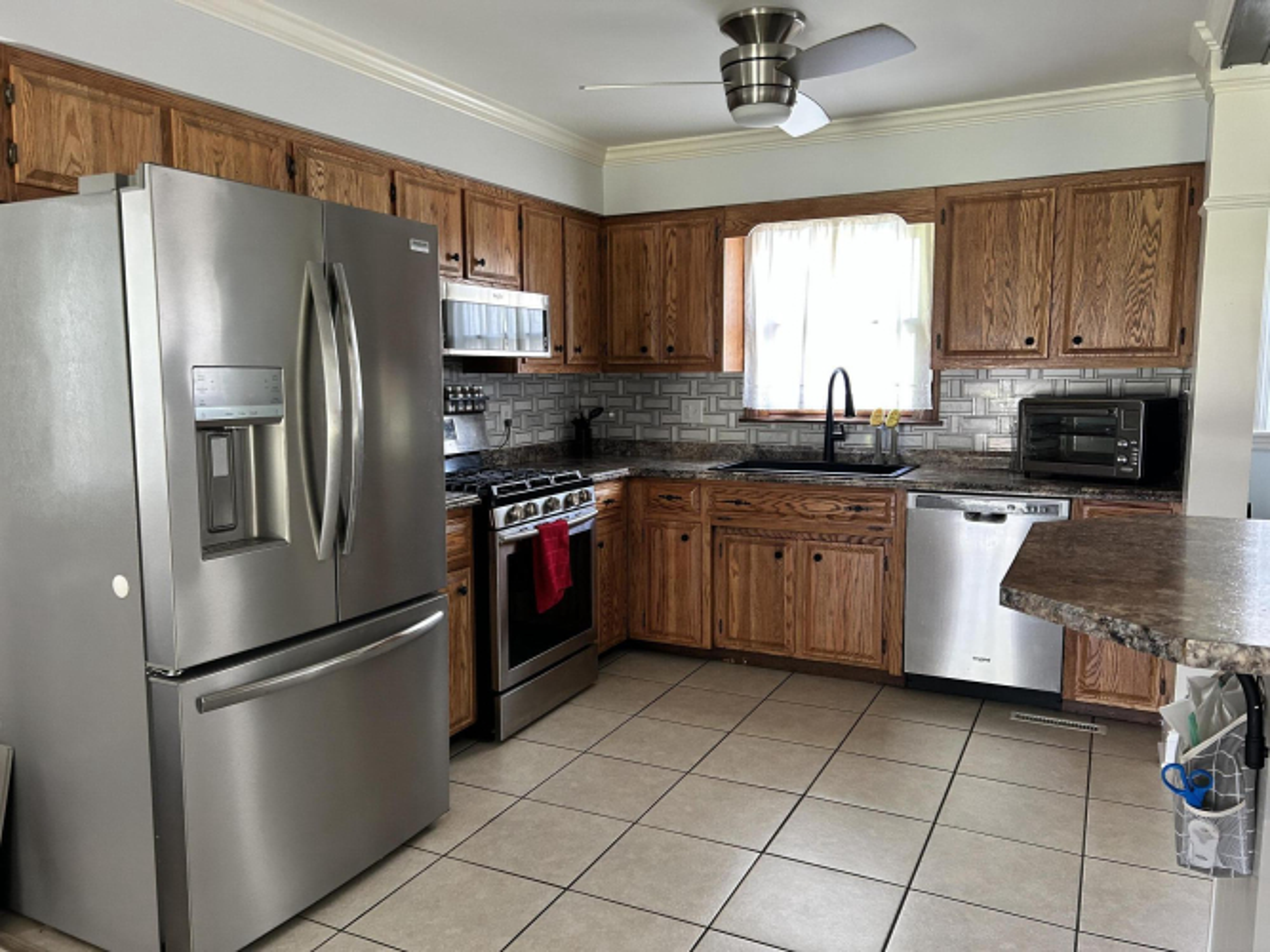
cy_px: 476
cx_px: 635
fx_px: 954
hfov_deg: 67.3
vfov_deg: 53.0
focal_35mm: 26
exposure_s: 1/60
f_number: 1.5
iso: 250
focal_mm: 5.7
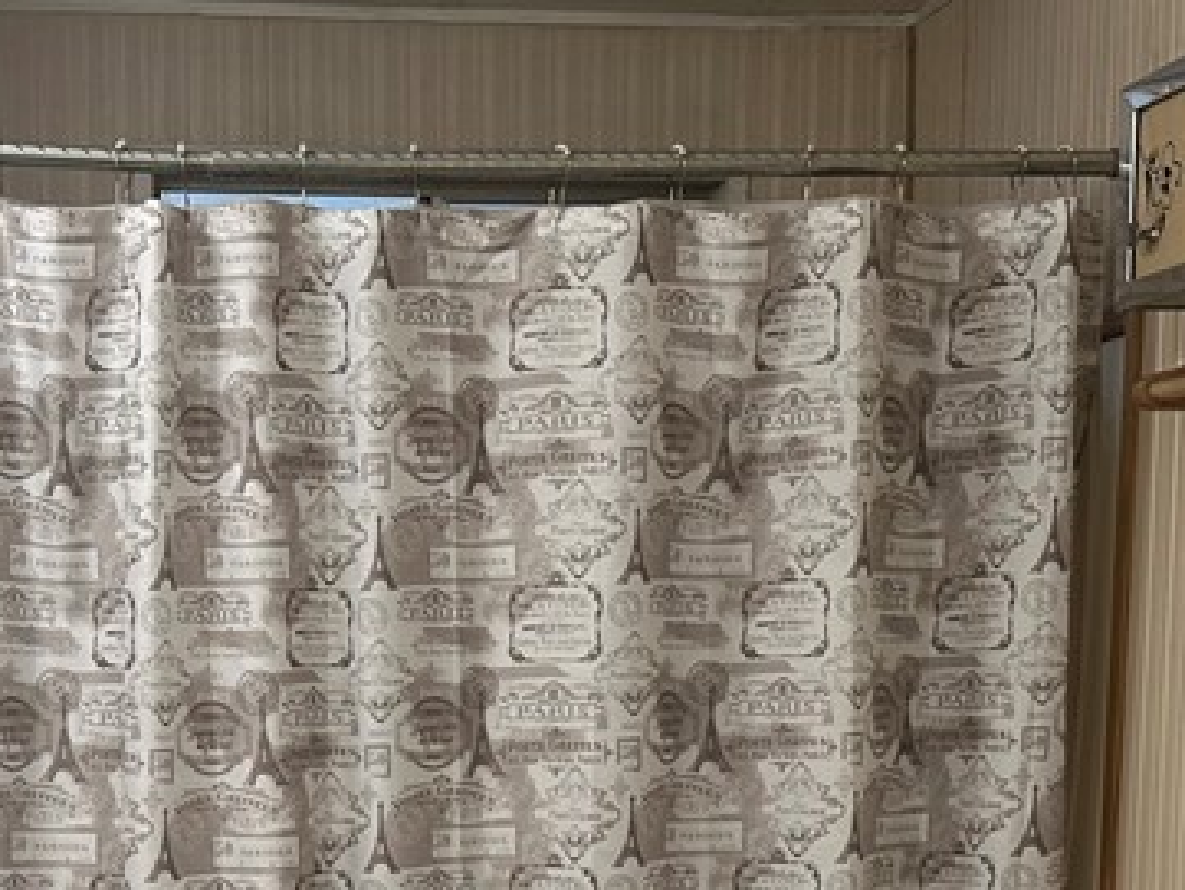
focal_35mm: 68
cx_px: 348
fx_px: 2329
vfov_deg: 20.5
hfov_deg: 28.3
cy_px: 998
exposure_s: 1/60
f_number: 1.78
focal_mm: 6.86
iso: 160
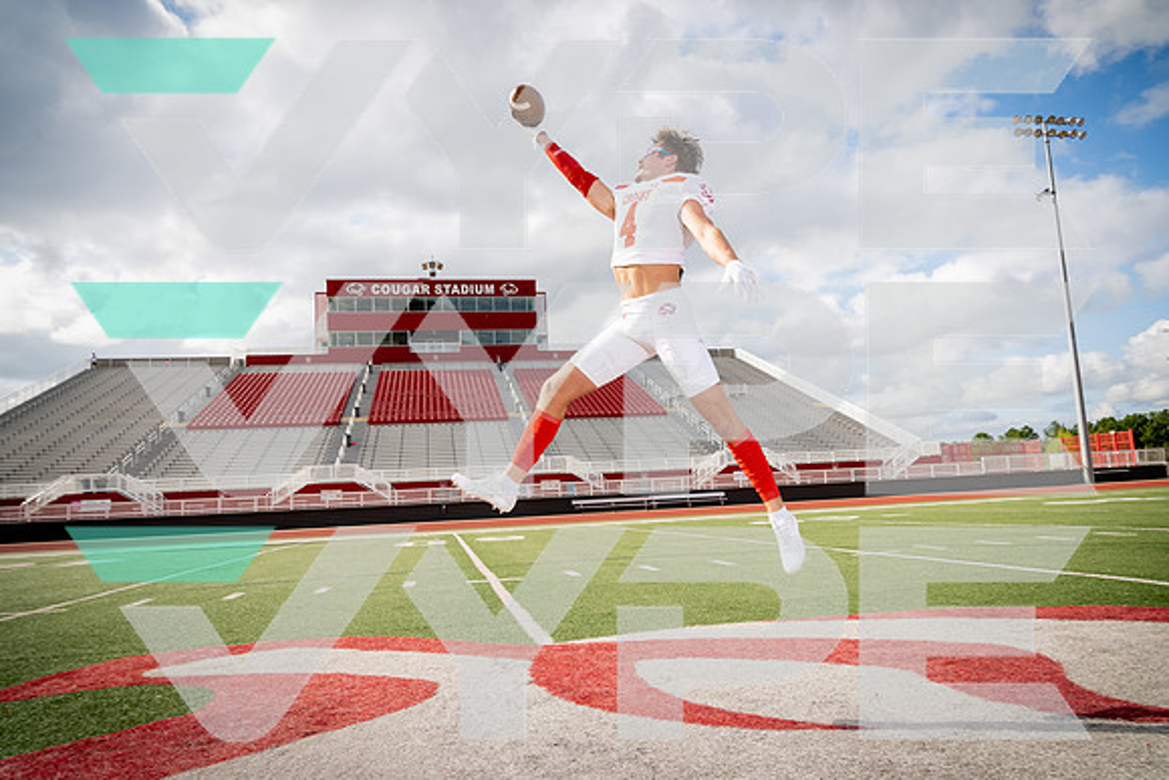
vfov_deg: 53.2
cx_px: 584
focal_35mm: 24
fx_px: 779
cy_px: 390
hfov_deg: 73.7
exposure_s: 1/250
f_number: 8
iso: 100
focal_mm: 24
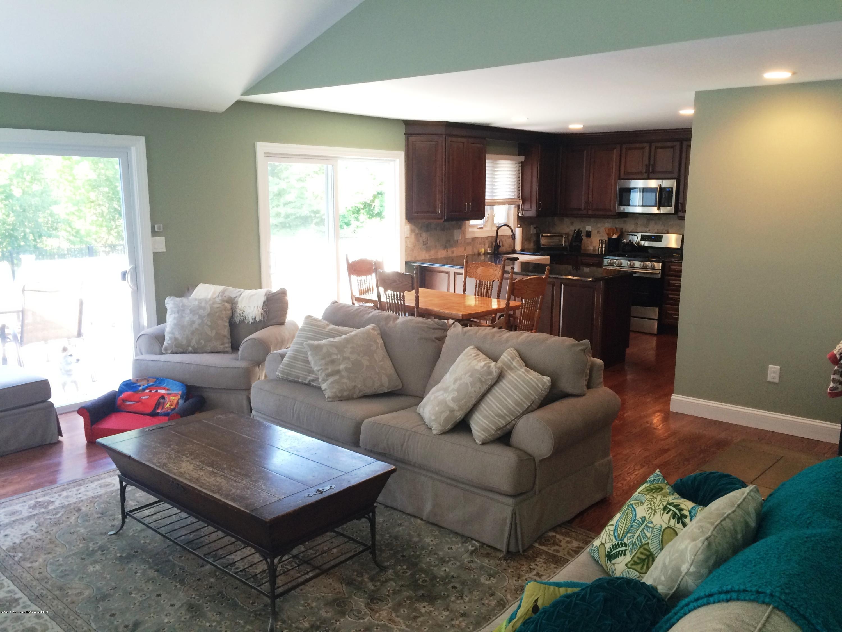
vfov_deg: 48.2
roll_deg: -0.8
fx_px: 705
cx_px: 421
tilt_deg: -11.5
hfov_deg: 61.7
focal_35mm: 29
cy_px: 316
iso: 125
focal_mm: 4.15
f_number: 2.2
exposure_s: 1/30
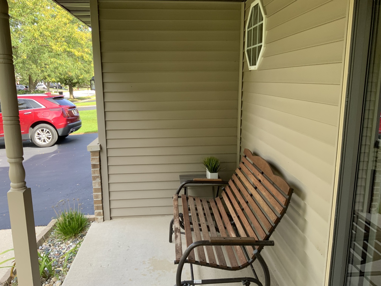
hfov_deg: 61.7
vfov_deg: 48.2
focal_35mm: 29
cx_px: 190
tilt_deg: -12.0
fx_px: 319
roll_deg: +1.0
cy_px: 143
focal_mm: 3
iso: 32
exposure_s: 1/122
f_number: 1.8
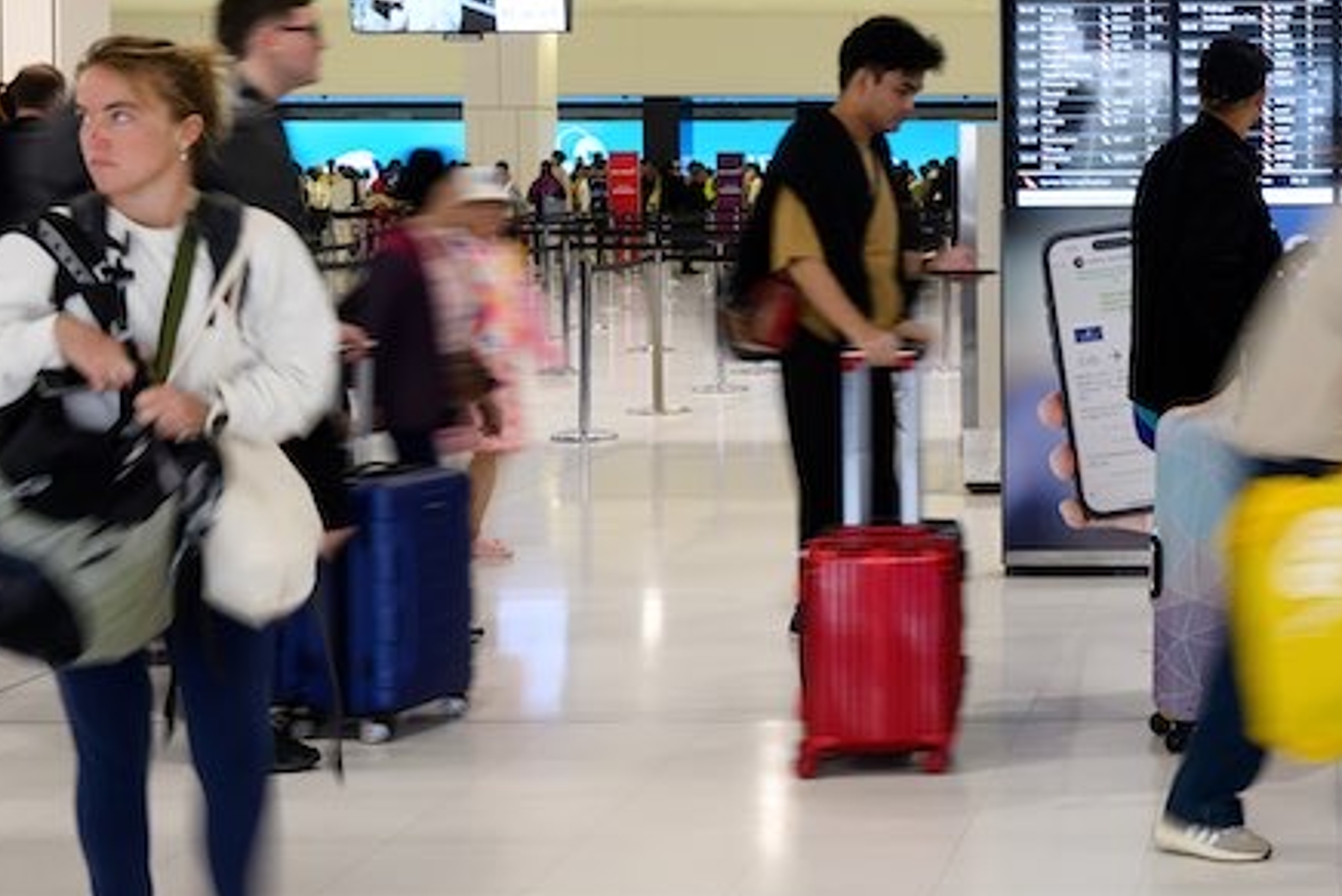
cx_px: 1314
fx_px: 2386
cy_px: 477
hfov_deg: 29.5
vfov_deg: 21.3
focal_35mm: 64
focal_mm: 31
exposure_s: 1/10
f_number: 10
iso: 900
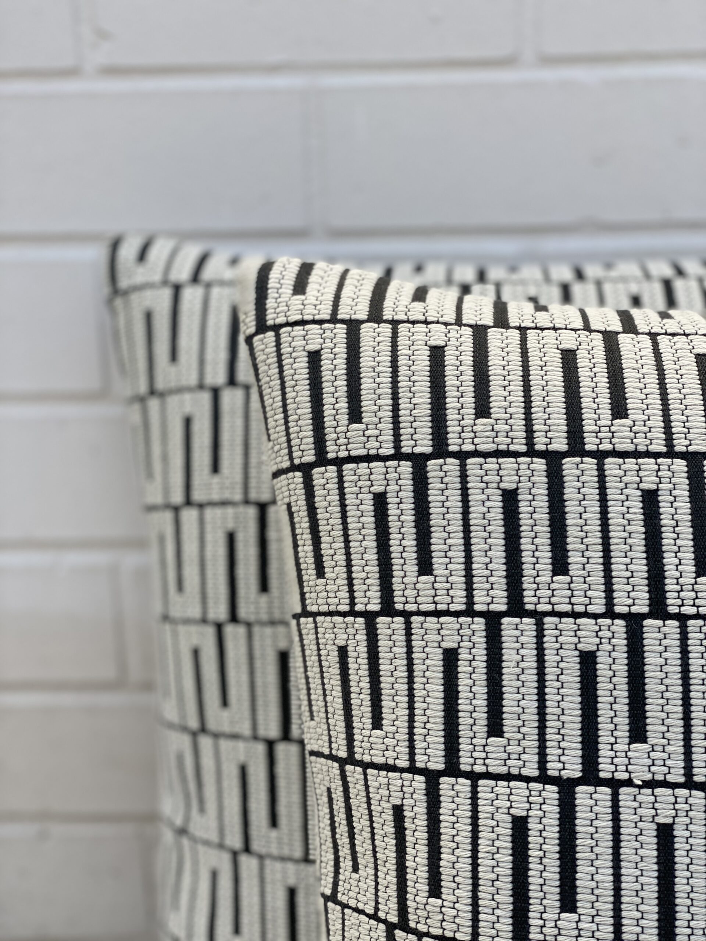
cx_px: 353
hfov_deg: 28.0
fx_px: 1414
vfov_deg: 36.8
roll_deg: +0.9
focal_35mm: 52
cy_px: 470
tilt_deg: -15.5
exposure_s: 1/716
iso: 20
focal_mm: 6
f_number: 2
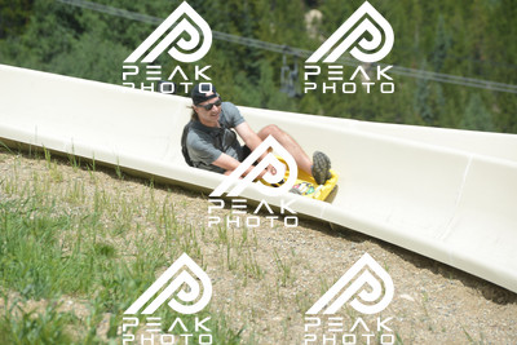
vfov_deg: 7.0
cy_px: 172
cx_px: 258
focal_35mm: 195
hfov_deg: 10.5
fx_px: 2801
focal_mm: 195
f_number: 6.3
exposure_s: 1/640
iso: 180
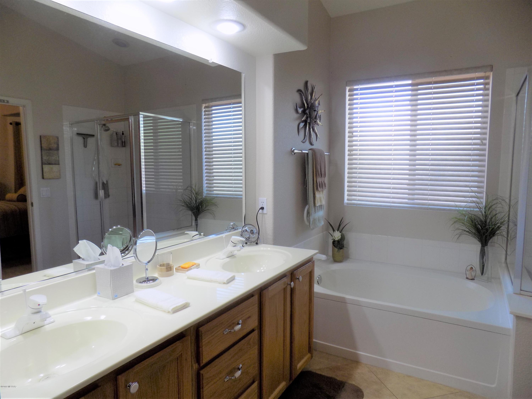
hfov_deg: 73.9
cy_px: 200
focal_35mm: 23
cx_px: 266
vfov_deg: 58.9
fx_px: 353
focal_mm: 4
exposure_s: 1/40
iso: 80
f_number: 3.1
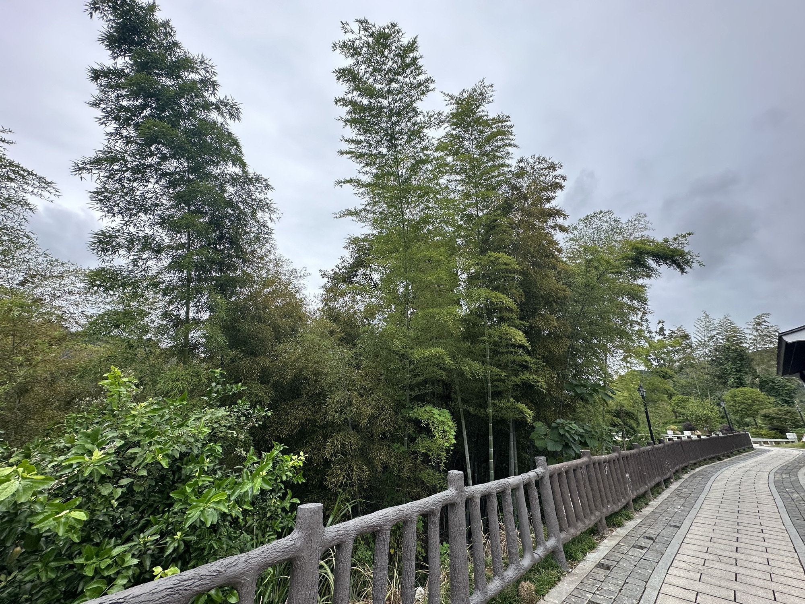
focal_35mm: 14
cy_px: 302
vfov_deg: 85.7
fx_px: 326
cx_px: 402
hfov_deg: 102.1
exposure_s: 1/678
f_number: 2.2
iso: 40
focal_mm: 2.22
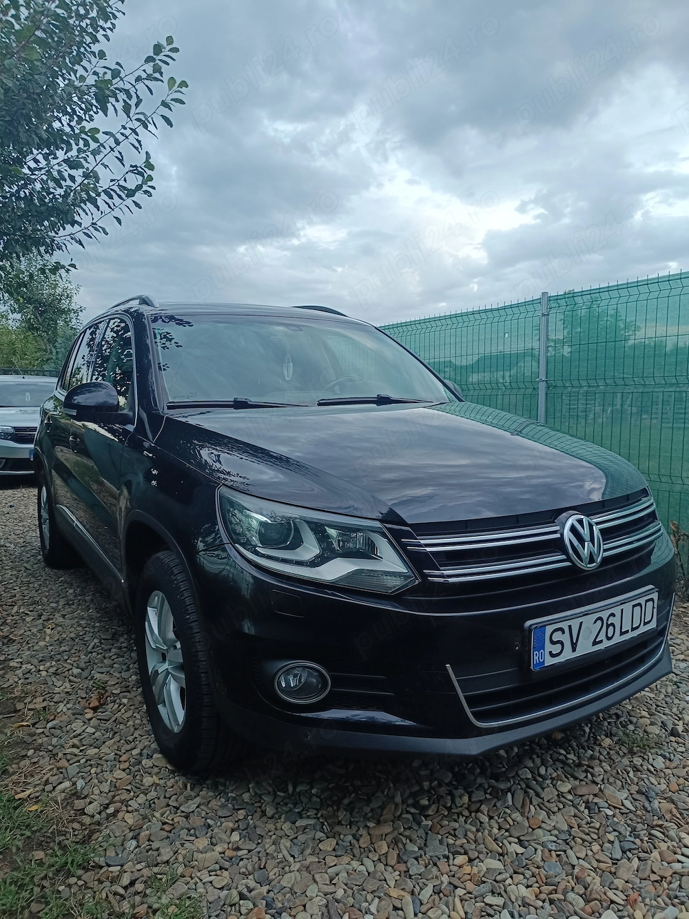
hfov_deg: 56.8
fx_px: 637
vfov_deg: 71.6
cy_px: 460
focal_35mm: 24
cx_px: 344
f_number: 1.88
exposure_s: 1/50.1
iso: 412
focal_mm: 5.59
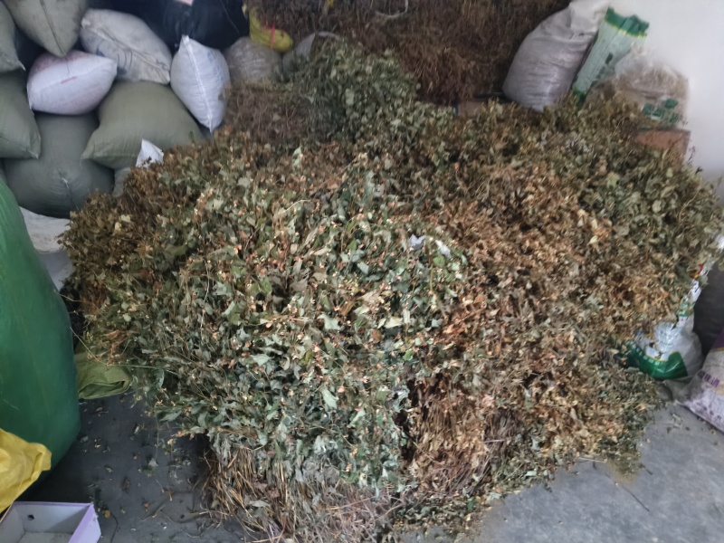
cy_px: 272
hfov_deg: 67.3
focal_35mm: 26
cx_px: 362
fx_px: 544
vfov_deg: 53.1
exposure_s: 1/16.7
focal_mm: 4.84
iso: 2762
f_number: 1.79
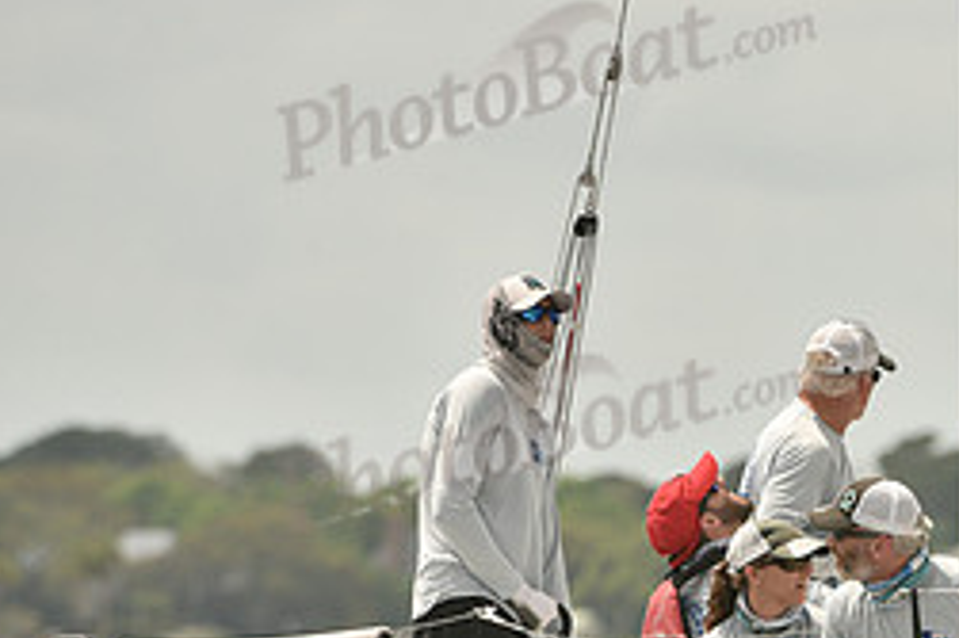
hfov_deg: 2.2
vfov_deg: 1.5
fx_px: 24651
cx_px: 1016
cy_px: 579
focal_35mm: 926
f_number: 7.1
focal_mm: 400
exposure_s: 1/1250
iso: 320
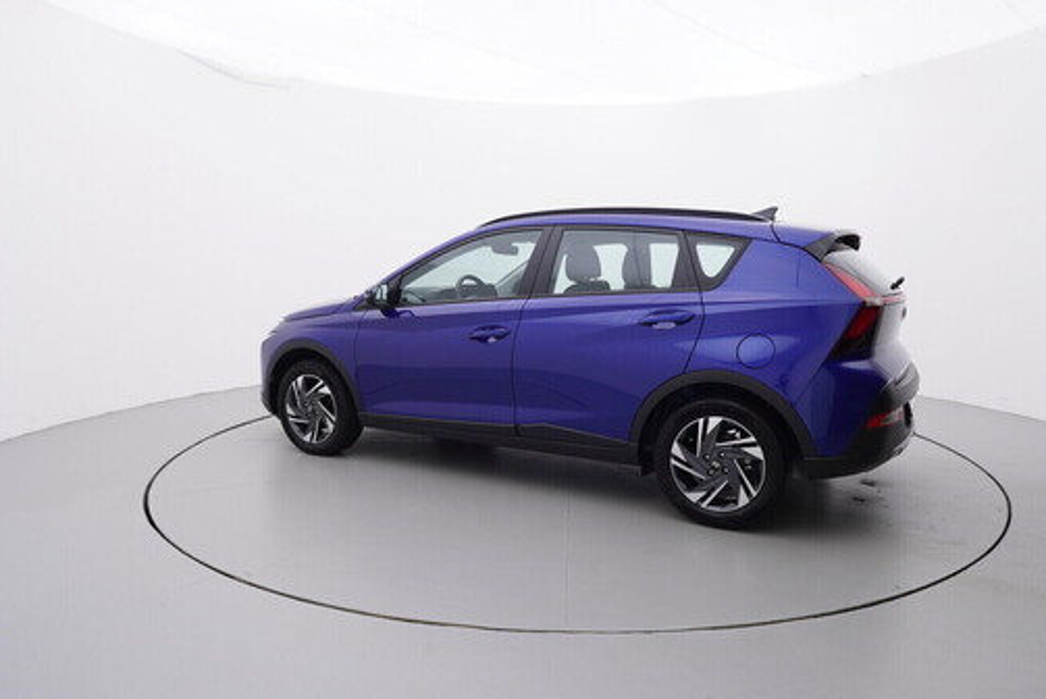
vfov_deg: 52.1
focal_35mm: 25
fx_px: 714
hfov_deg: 72.4
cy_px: 376
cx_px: 548
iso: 200
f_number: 5
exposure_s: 1/80
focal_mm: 15
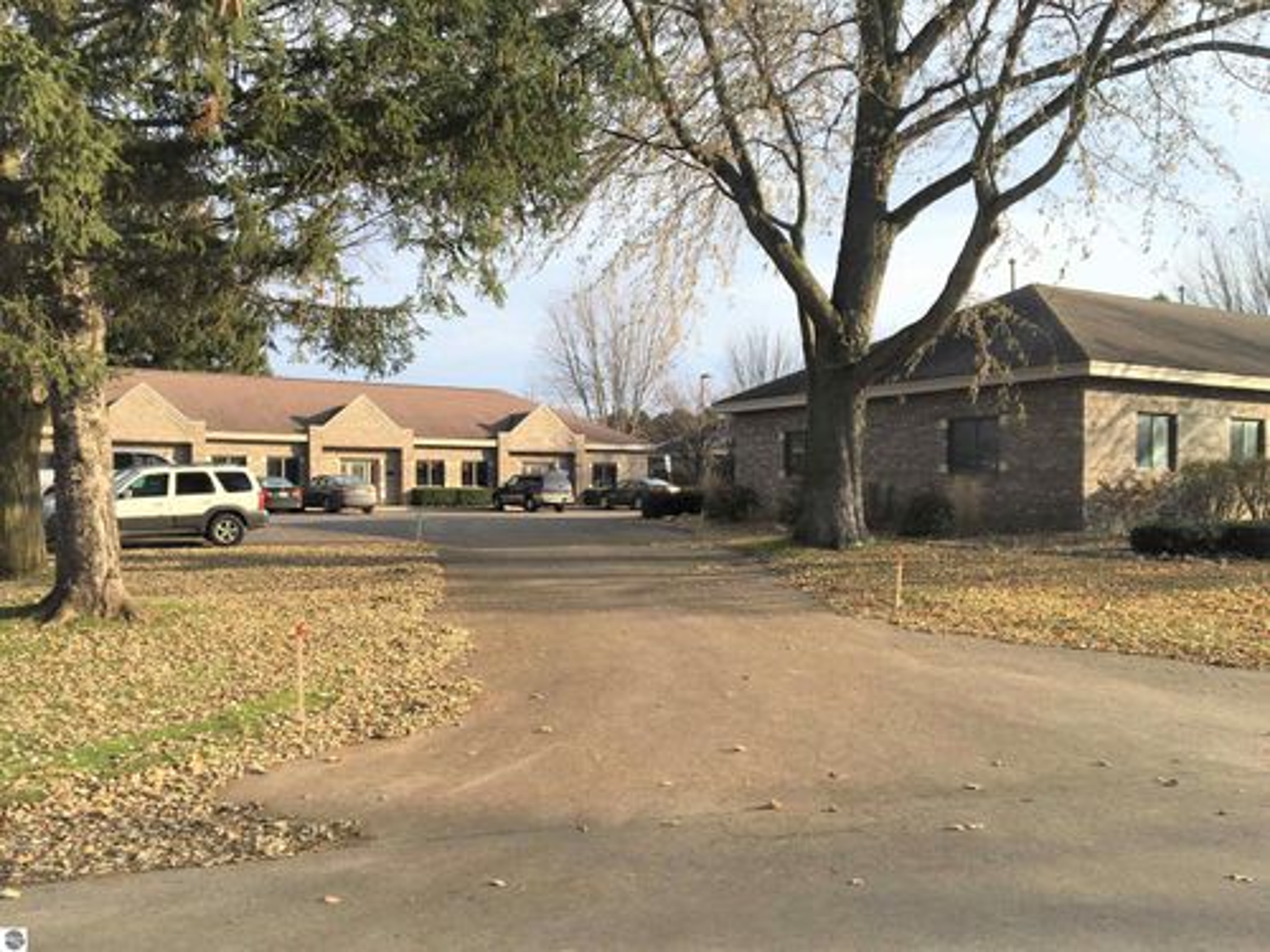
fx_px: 1064
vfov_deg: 48.2
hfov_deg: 61.7
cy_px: 476
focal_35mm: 29
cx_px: 635
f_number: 2.2
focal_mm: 4.15
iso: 25
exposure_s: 1/938
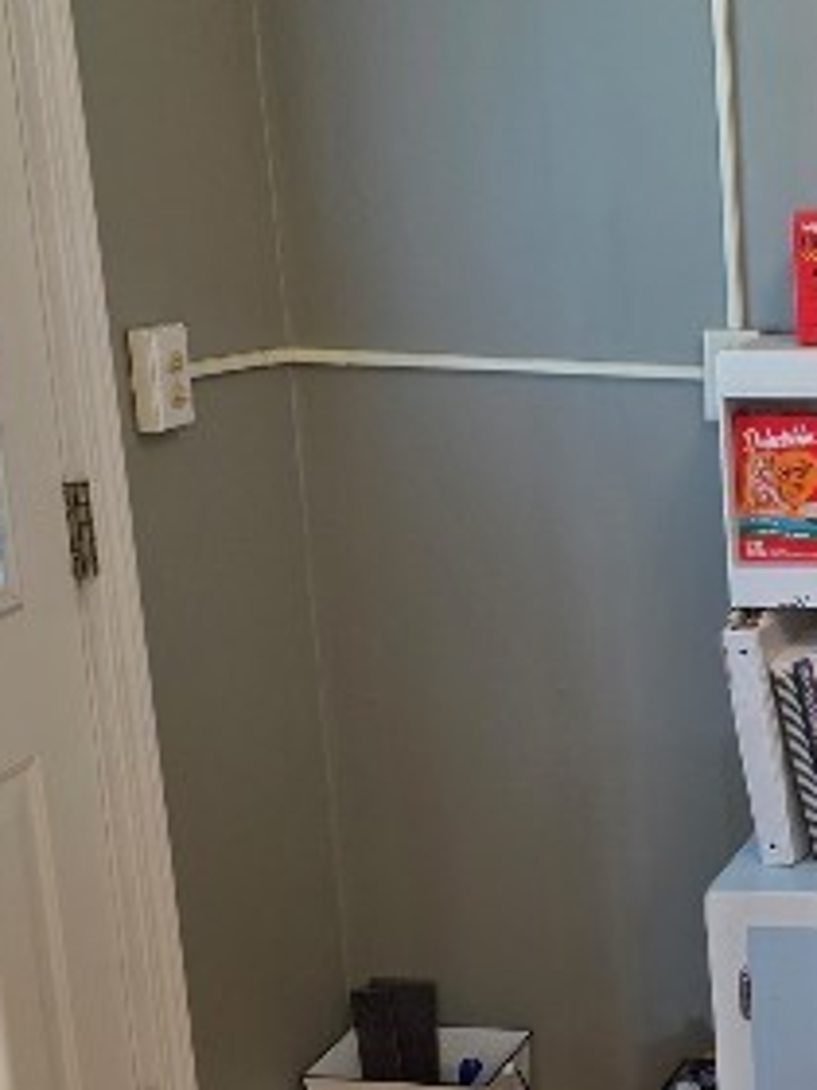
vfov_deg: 30.7
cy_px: 533
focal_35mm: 63
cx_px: 1031
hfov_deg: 21.3
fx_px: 1983
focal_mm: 6.3
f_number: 1.7
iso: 320
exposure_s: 1/120
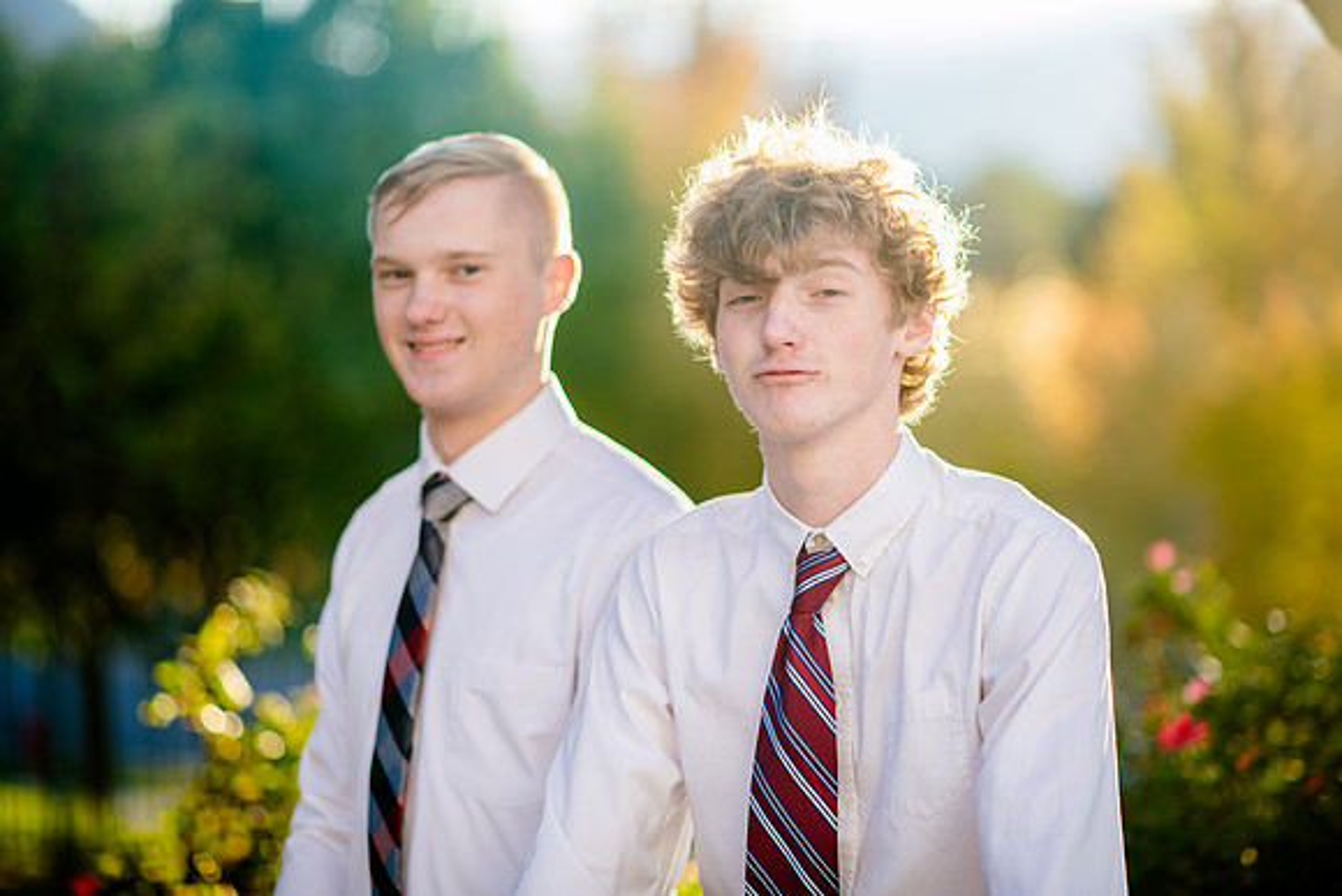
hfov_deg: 19.5
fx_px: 3915
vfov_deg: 13.0
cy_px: 448
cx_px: 671
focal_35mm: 105
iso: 200
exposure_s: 1/500
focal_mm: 105
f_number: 2
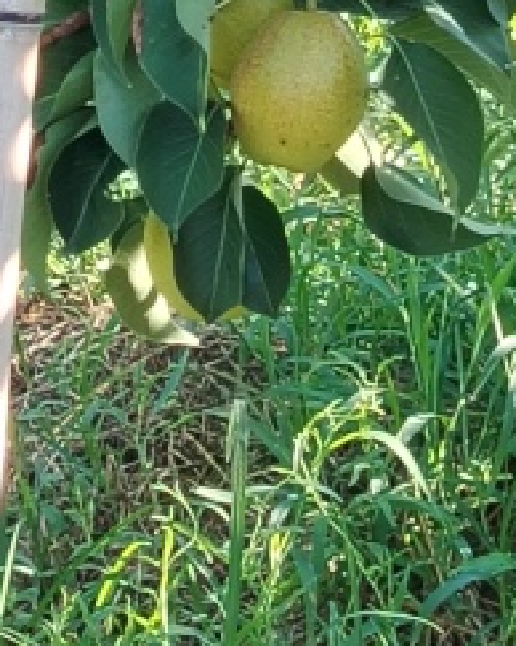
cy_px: -31
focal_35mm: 240
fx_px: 4587
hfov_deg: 6.4
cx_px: 104
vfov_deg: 8.0
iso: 106
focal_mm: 5.25
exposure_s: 1/100
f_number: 1.75
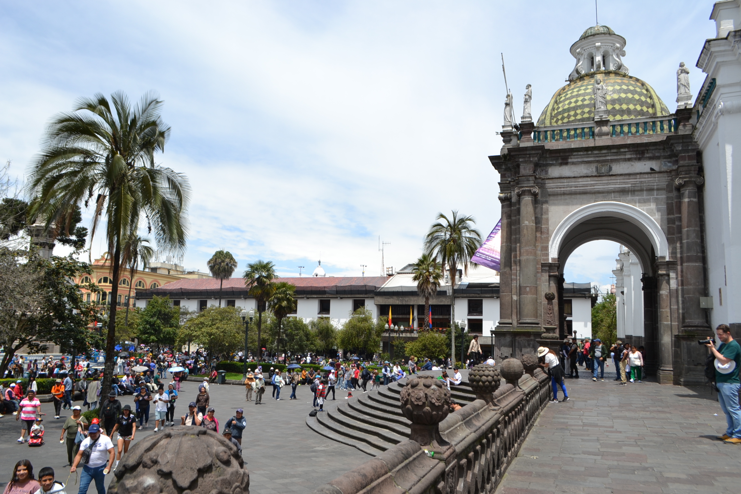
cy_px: 247
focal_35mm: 27
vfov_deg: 47.9
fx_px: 556
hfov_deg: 67.4
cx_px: 370
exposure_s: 1/250
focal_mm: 18
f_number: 8
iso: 100
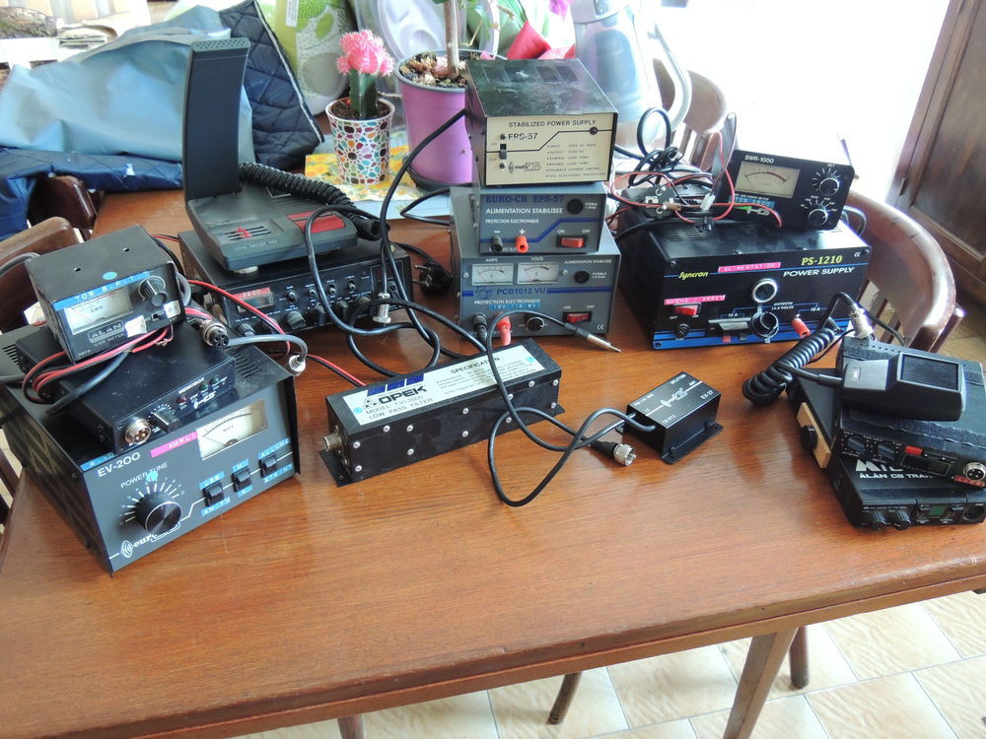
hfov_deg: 60.0
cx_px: 493
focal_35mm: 30
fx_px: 855
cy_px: 370
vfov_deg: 46.8
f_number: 3.1
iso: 400
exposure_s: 1/13
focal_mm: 5.3
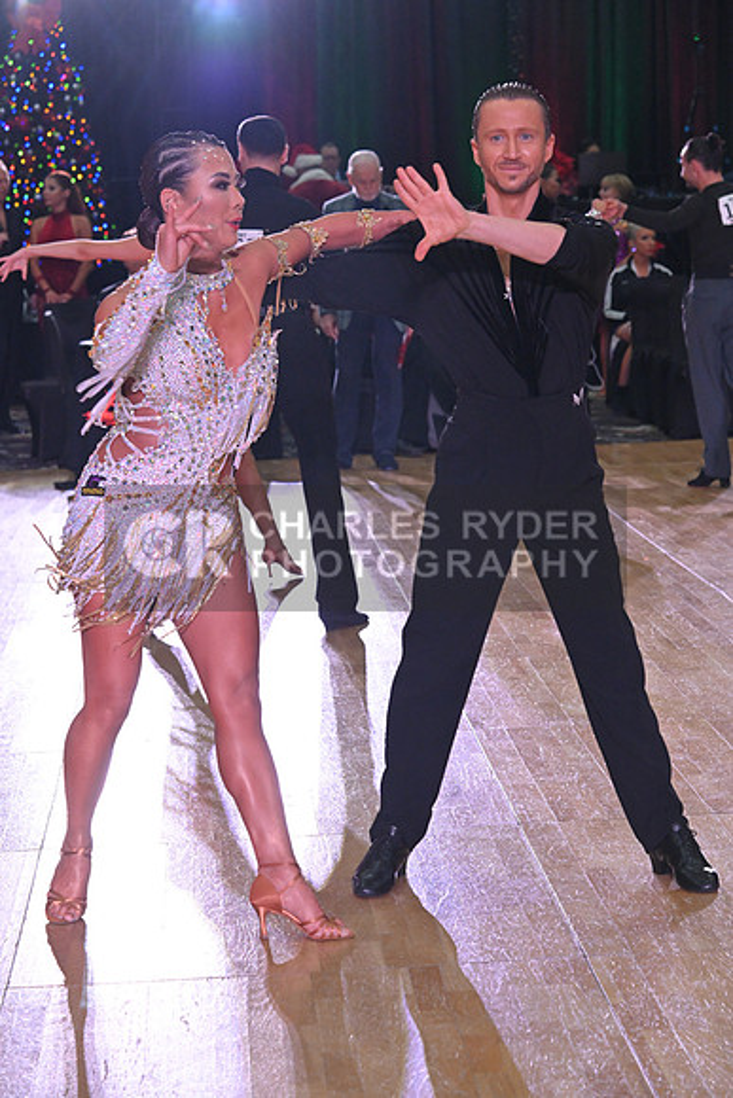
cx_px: 366
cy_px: 549
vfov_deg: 23.9
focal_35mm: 85
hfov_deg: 16.1
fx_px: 2594
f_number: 6.3
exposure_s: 1/400
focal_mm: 85
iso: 3200
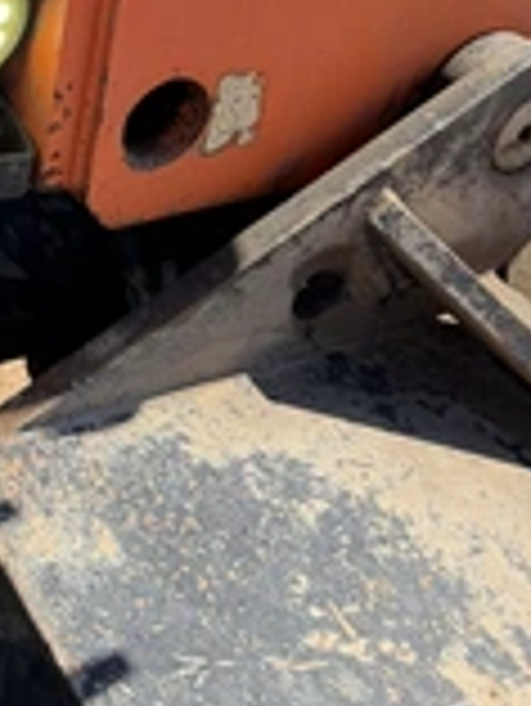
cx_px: -135
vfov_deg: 27.9
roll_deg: -5.9
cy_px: -130
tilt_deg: -28.6
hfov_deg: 21.9
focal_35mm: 61
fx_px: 1246
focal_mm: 6.76
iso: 100
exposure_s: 1/2110
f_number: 1.78
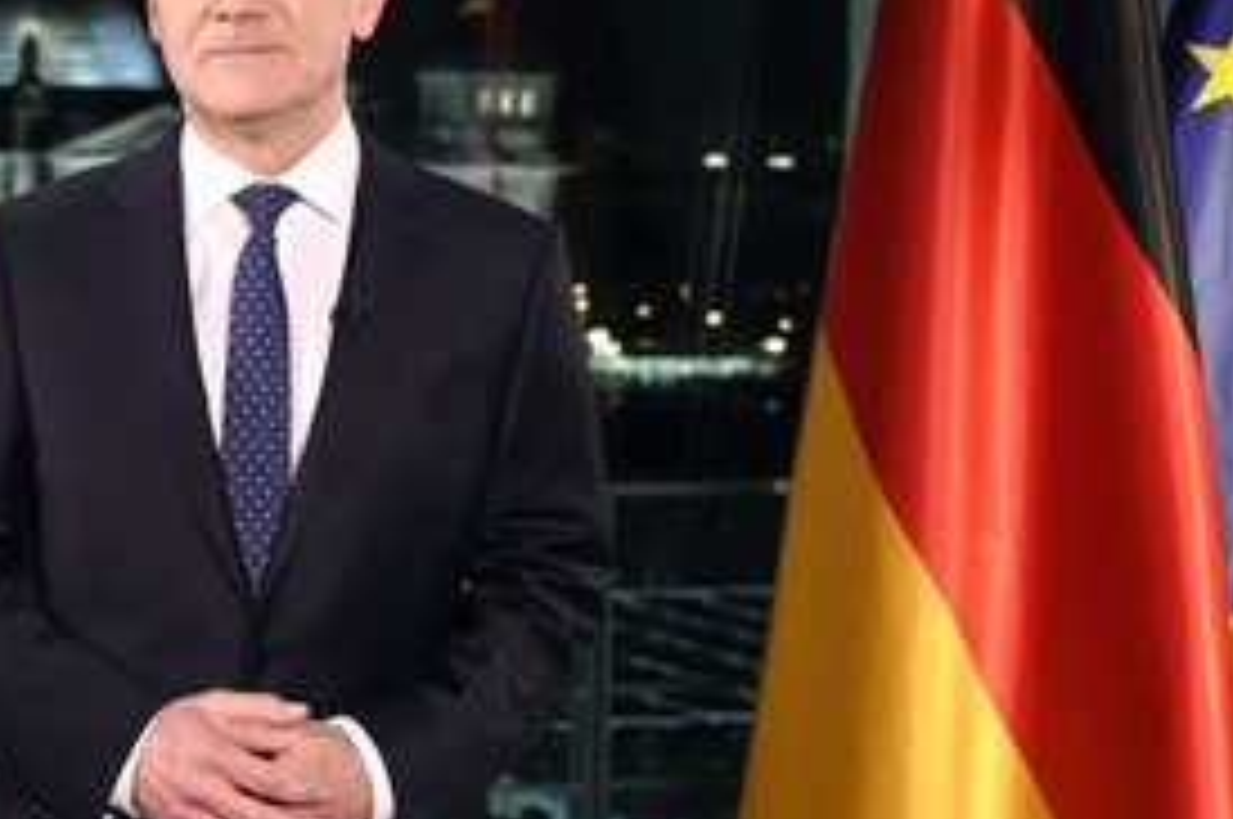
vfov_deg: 17.2
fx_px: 2703
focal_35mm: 79
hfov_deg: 25.5
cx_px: 385
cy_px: 378
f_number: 5
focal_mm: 48
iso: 8000
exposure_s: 1/160
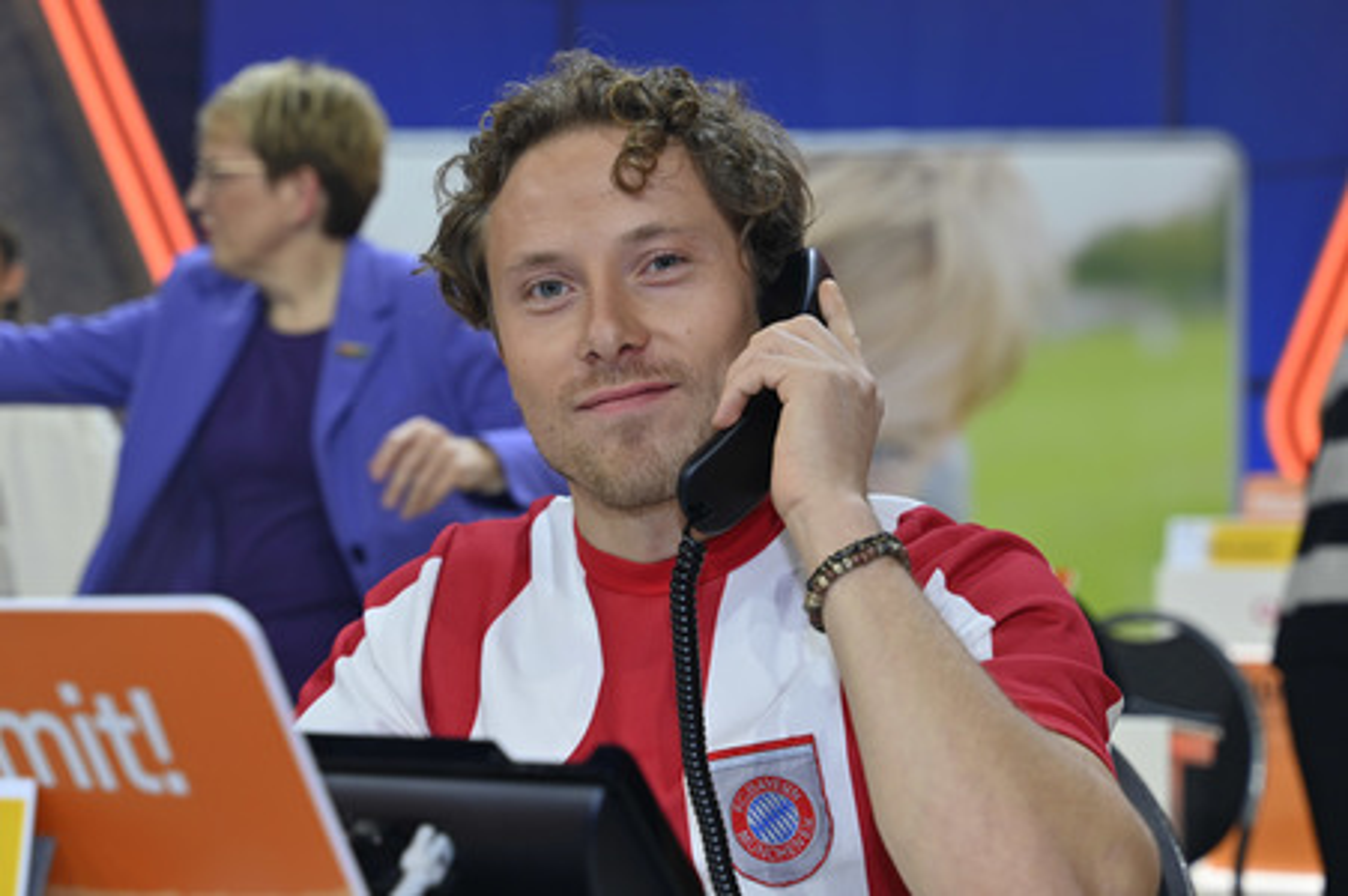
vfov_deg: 21.2
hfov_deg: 31.4
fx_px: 2395
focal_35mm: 64
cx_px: 674
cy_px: 448
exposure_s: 1/200
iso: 1000
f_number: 4
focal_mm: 64
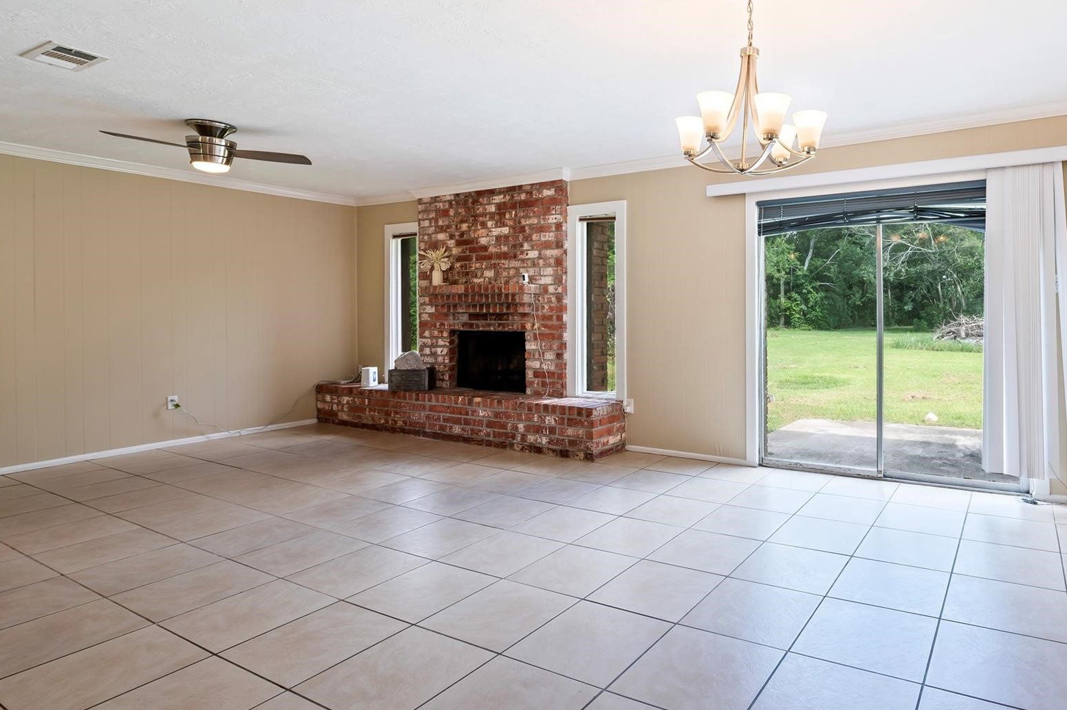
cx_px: 709
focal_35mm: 20
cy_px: 311
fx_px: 592
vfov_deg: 61.7
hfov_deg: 81.3
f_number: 6.3
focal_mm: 15
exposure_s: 1/6
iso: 125
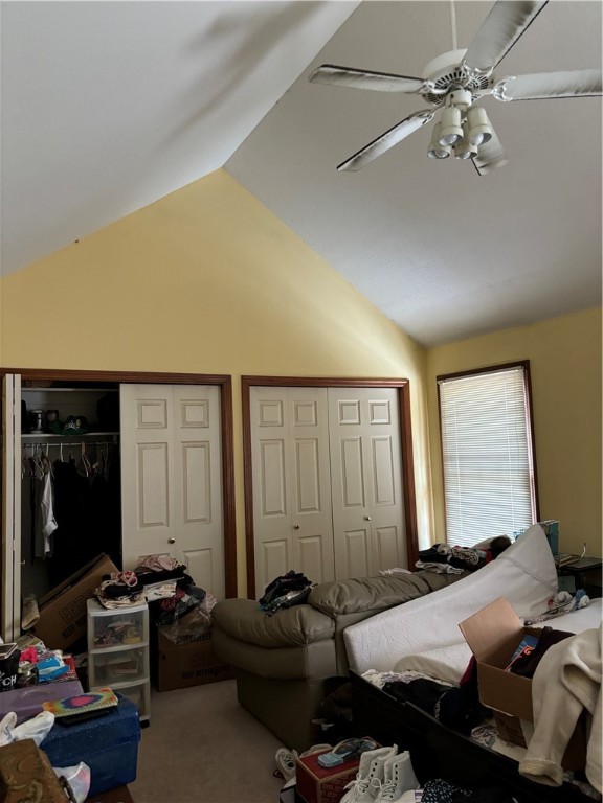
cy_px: 402
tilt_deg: +4.3
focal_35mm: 26
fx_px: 604
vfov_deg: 67.3
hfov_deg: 53.1
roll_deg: +1.5
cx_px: 302
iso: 500
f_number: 1.6
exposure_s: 1/40
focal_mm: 5.96
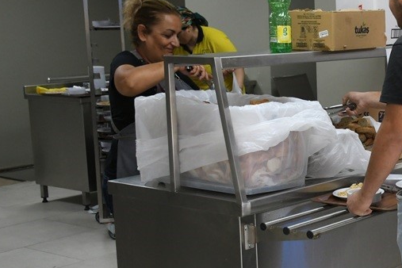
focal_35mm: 79
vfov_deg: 17.2
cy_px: 174
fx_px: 882
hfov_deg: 24.2
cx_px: 431
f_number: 3.8
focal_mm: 24
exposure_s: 1/250
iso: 1100
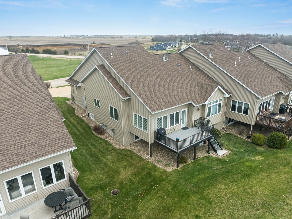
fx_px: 211
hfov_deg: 69.4
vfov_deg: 54.9
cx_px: 150
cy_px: 110
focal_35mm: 25
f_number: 2.8
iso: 200
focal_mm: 12.3
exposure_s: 1/1250
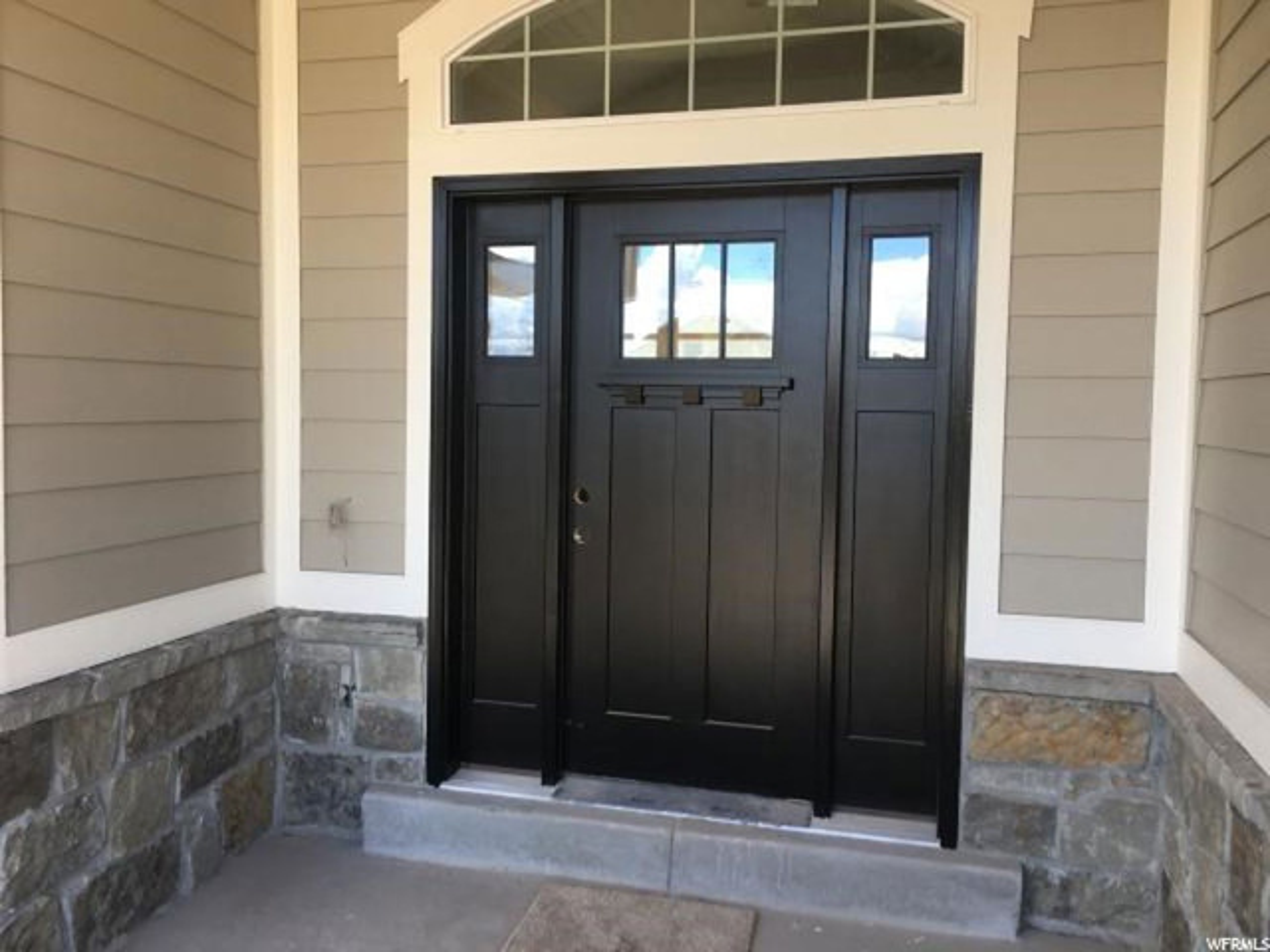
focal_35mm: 29
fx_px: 1064
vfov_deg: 48.2
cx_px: 635
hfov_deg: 61.7
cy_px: 476
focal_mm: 4.15
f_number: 2.2
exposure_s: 1/120
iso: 25
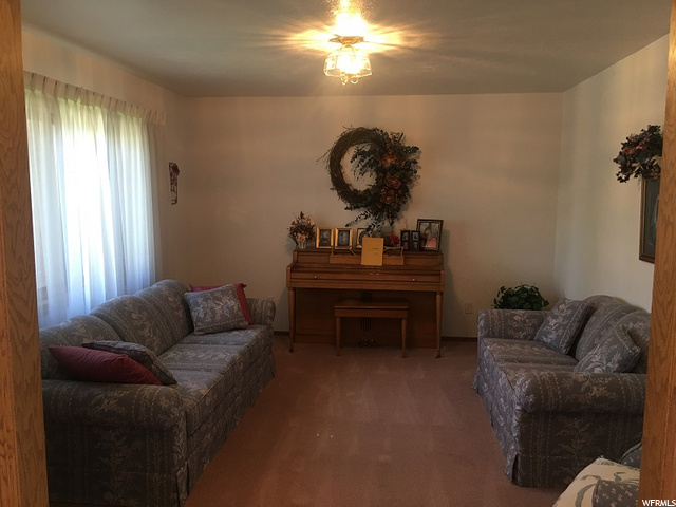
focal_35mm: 29
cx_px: 338
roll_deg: +0.0
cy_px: 254
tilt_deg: -6.3
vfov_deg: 48.2
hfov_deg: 61.7
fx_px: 566
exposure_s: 1/15
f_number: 2.2
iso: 40
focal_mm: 4.15
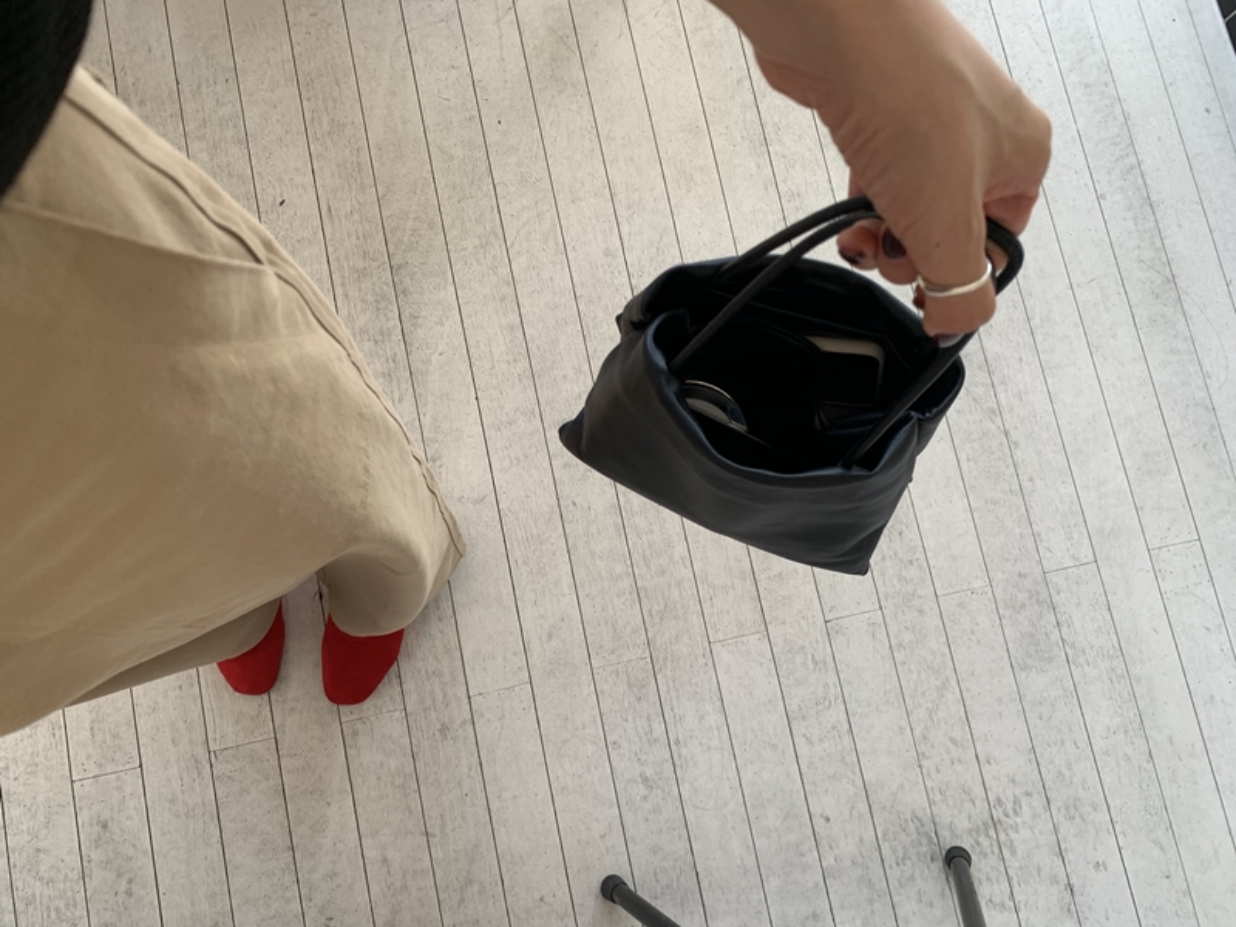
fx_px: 928
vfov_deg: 53.1
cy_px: 464
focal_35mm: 26
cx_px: 618
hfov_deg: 67.3
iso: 40
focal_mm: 4.25
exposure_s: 1/122
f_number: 1.8
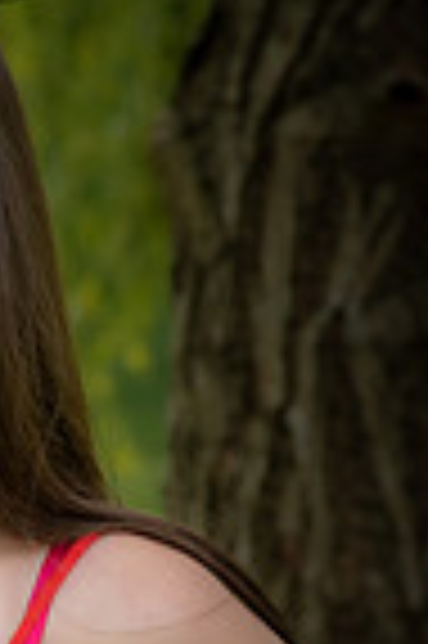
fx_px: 6757
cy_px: 419
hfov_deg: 3.6
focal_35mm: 378
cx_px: -135
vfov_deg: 5.5
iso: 400
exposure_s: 1/200
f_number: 7.1
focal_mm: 120
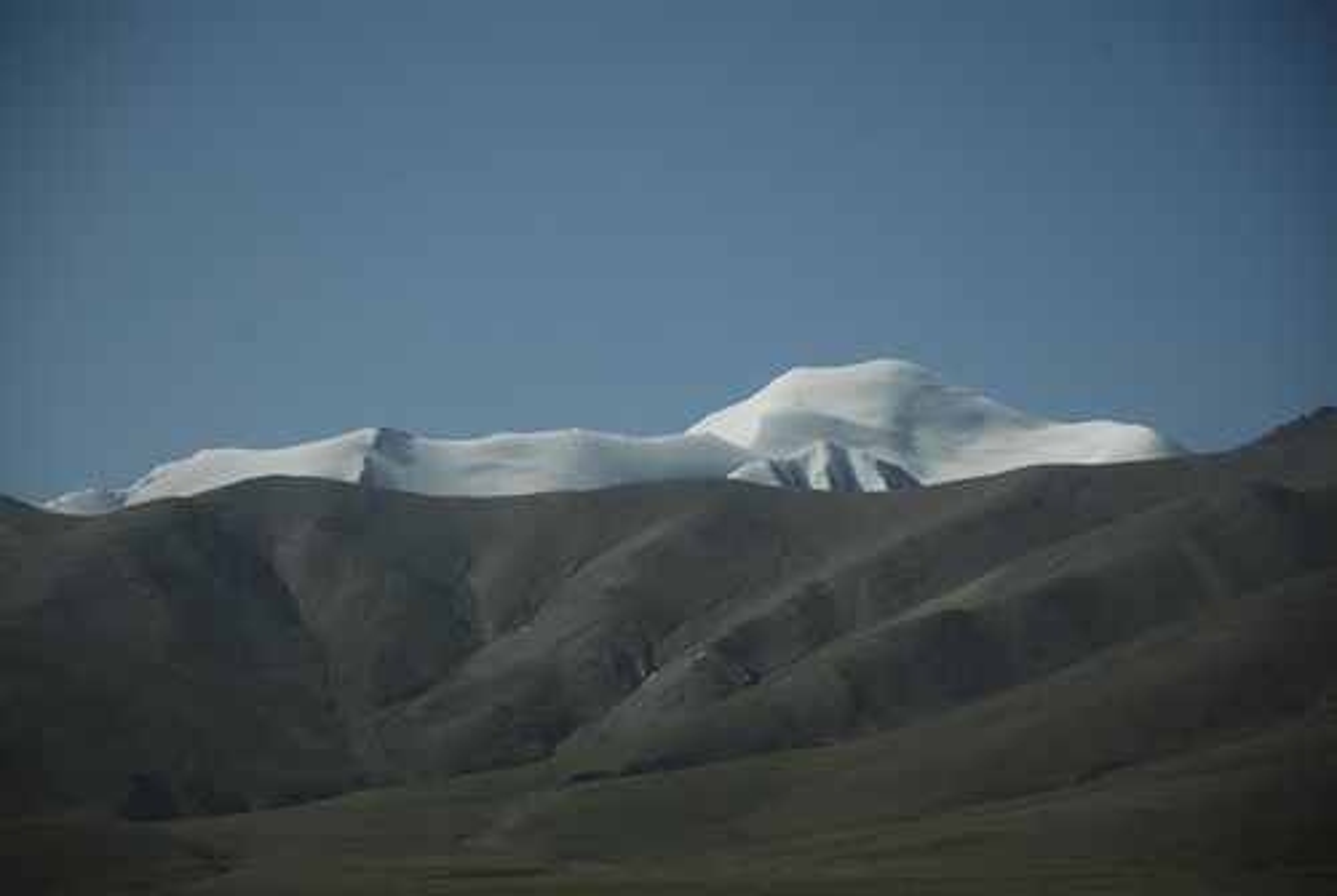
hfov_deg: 13.0
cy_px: 448
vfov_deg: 8.7
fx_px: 5858
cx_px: 668
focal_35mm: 158
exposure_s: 1/500
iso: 100
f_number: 5.6
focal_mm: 105
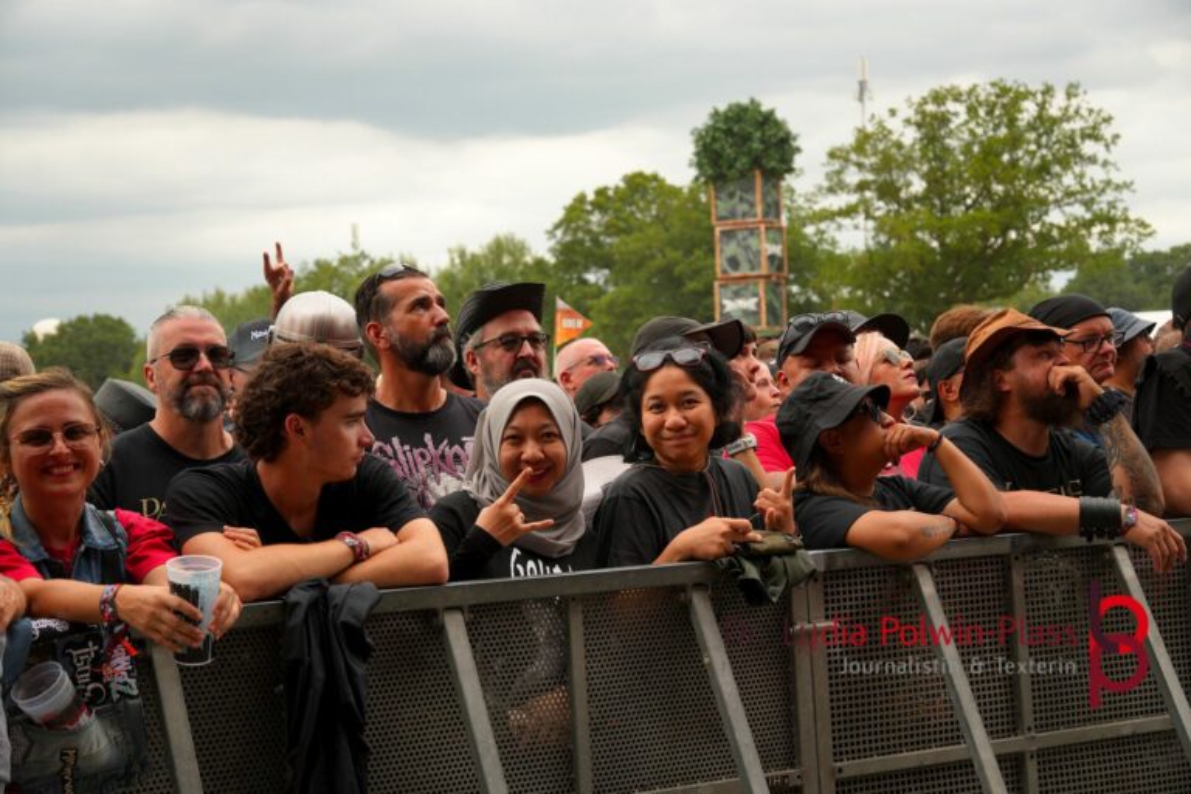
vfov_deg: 19.3
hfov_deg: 28.6
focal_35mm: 70
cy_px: 397
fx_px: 2332
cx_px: 596
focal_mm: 47
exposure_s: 1/160
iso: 125
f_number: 4.5
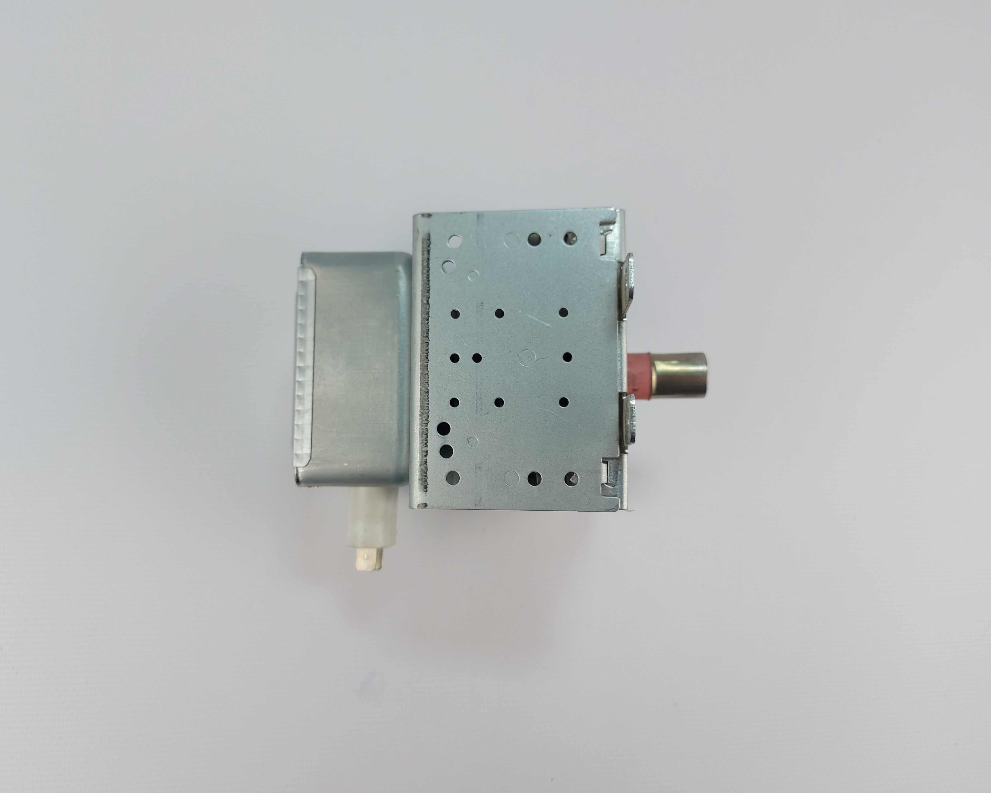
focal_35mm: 26
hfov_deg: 65.9
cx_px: 456
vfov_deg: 54.9
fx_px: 763
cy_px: 382
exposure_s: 1/302
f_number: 1.8
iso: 32
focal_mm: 5.23
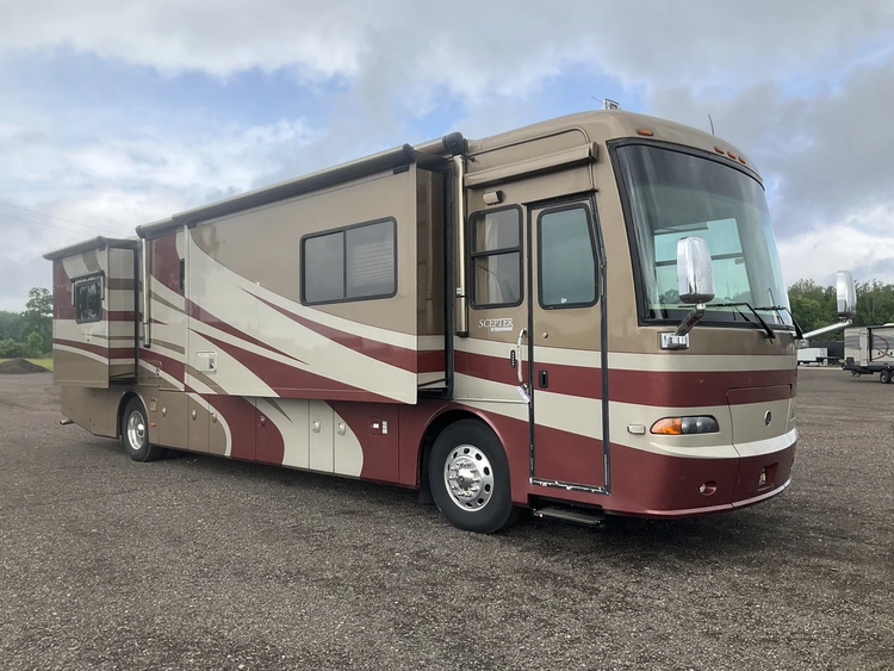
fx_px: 749
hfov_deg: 61.6
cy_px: 336
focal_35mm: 29
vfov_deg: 48.3
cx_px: 447
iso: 25
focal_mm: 3
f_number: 1.8
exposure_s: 1/1250
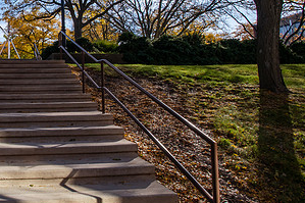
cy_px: 47
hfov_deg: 49.4
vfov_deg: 38.7
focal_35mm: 33
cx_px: 17
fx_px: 279
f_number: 16
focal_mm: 17
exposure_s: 1/160
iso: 320
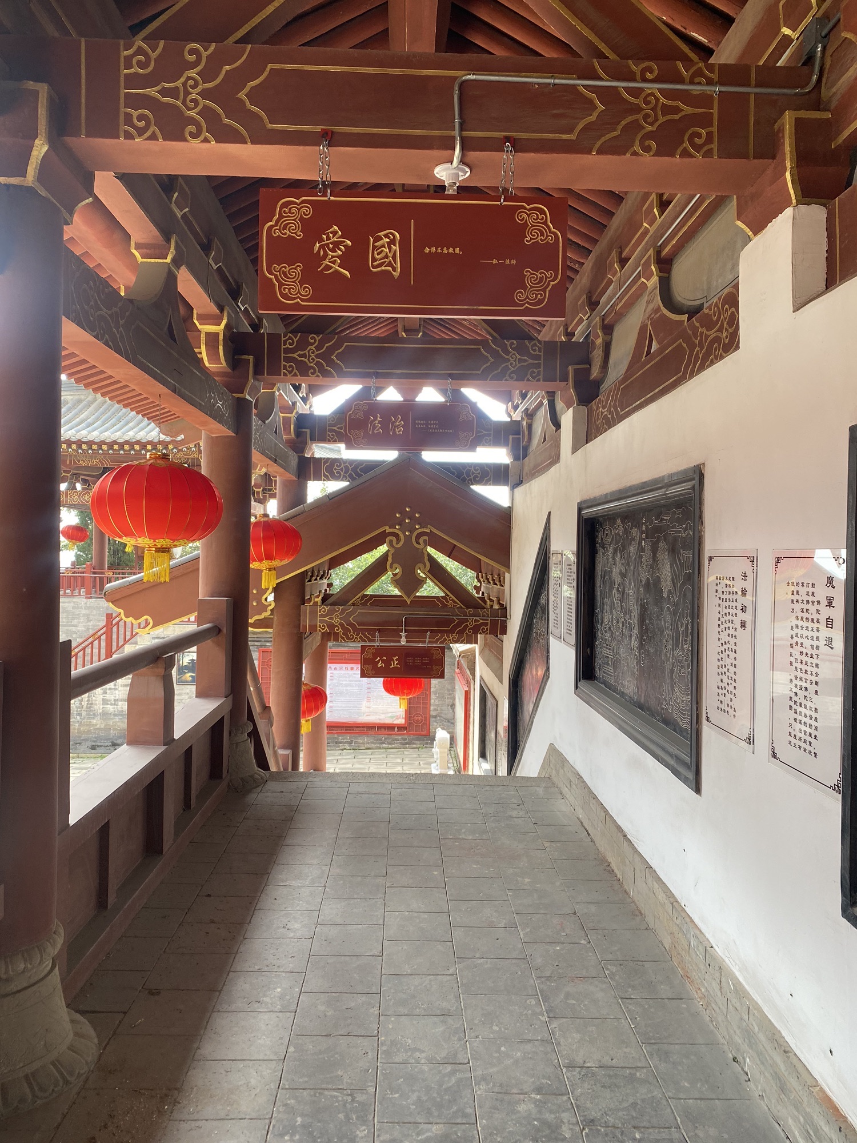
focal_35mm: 26
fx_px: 858
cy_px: 572
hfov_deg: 53.1
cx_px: 428
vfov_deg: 67.3
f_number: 1.8
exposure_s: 1/121
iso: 40
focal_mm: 4.25
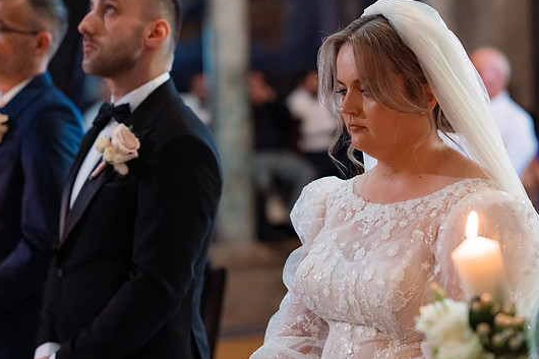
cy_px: 168
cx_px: 261
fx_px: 1482
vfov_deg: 13.8
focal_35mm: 99
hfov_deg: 20.6
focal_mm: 85
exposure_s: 1/200
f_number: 2.8
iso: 10000
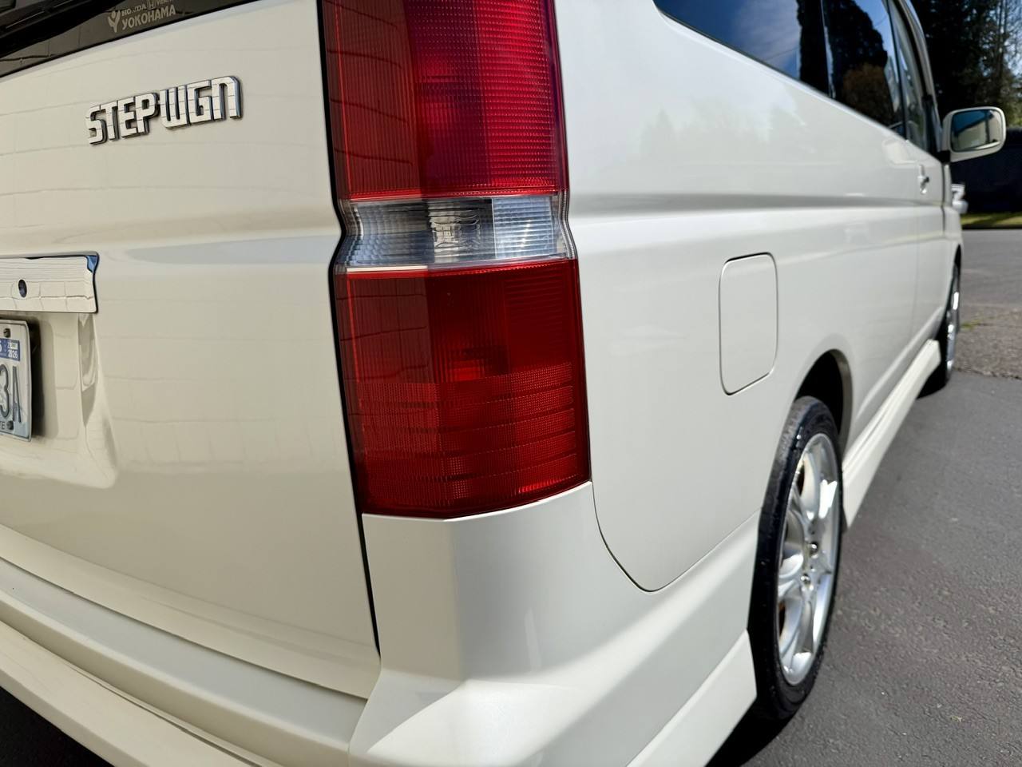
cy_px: 384
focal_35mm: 24
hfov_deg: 71.6
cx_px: 511
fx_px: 709
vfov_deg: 56.8
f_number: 1.78
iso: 80
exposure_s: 1/8130
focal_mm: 6.76
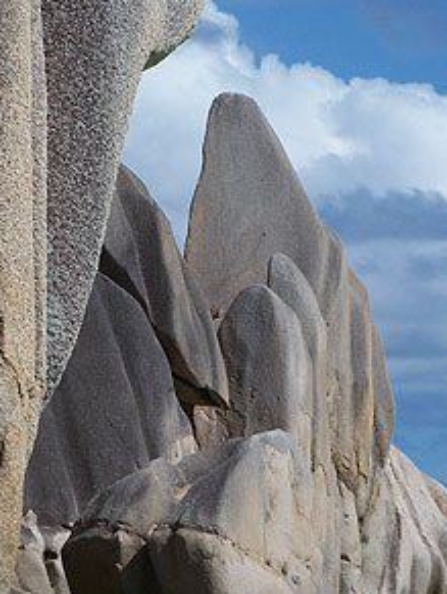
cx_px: 151
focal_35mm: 248
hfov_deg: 6.0
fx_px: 4261
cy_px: 398
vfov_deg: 8.0
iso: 80
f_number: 6.3
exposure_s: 1/750
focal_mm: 23.1
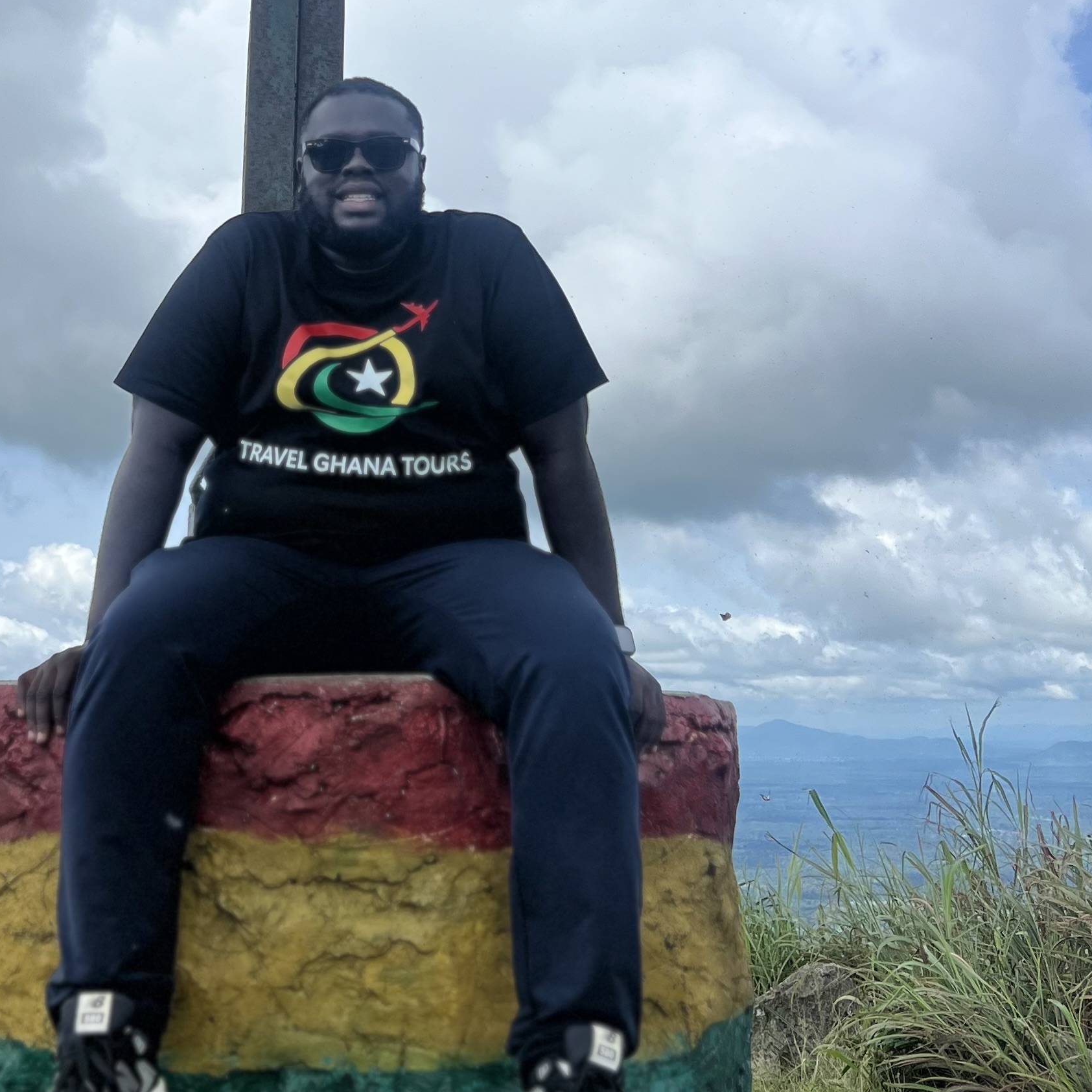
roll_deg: +0.1
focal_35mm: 55
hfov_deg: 30.9
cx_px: 375
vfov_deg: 29.4
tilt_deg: +18.4
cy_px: 50
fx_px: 1963
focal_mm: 5.7
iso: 50
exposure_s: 1/5587
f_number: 1.5
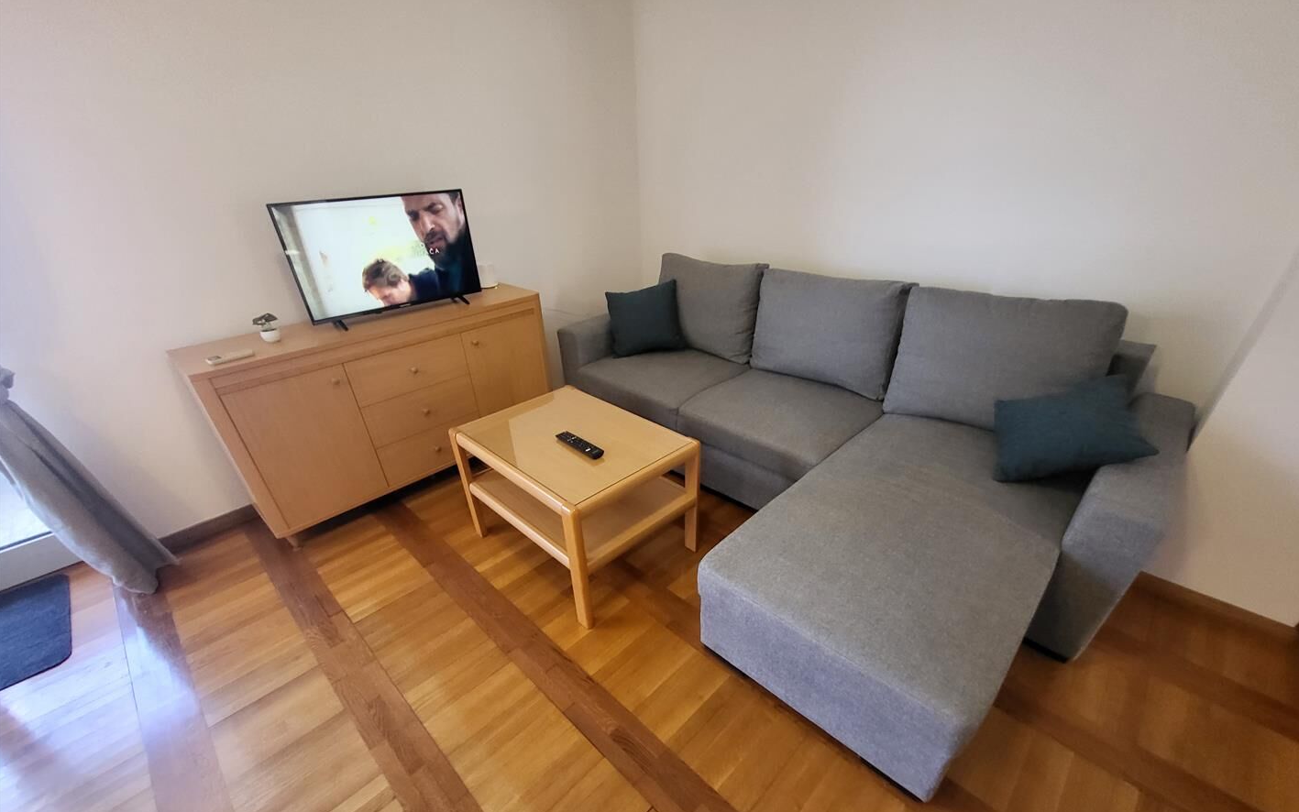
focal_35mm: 14
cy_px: 477
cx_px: 655
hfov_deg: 105.3
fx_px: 496
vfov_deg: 78.0
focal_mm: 1.74
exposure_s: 1/50
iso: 320
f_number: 2.2
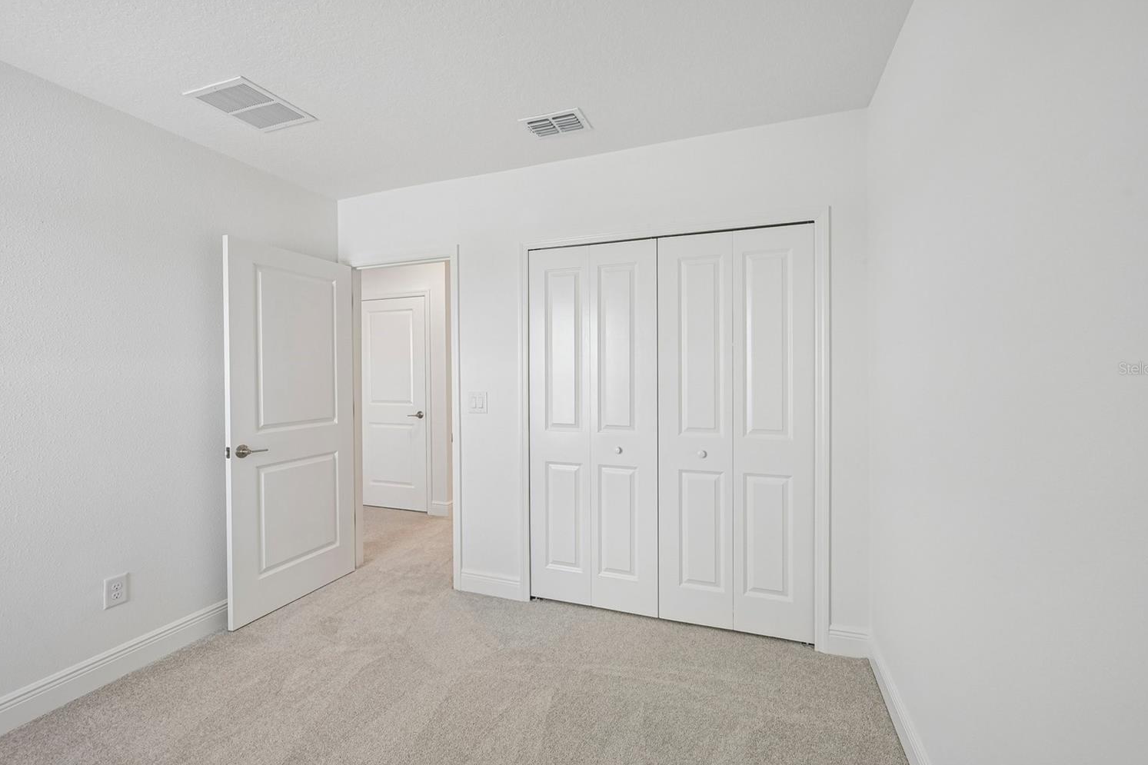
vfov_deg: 77.3
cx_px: 572
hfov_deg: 100.4
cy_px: 368
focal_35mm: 15
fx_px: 478
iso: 400
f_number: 8
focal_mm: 14
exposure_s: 1/40
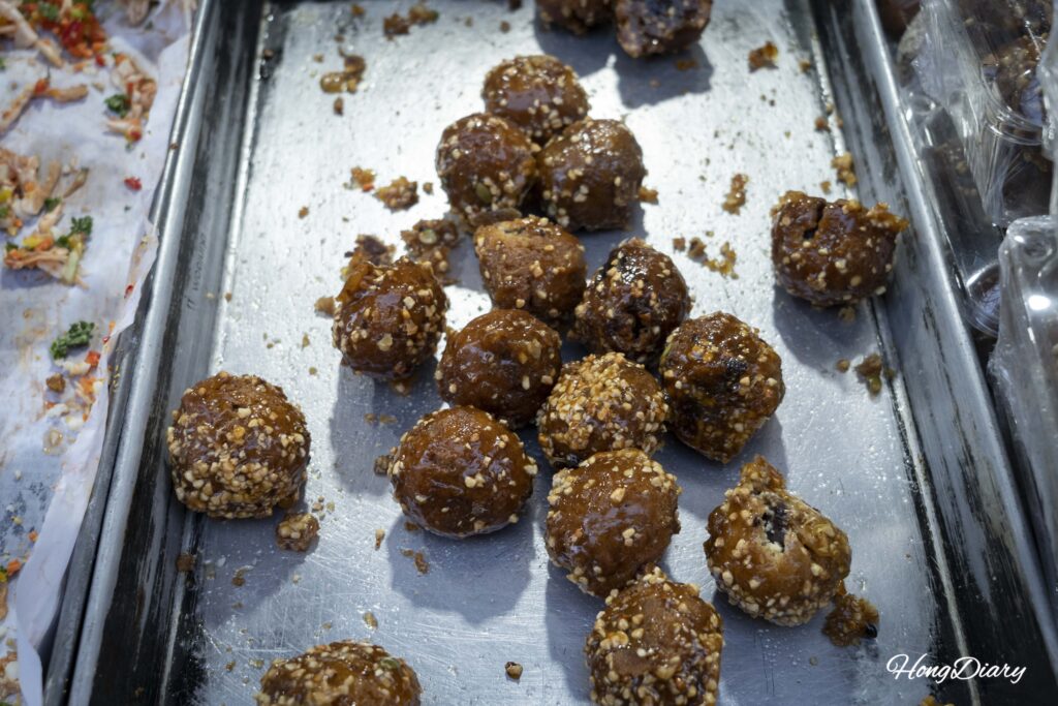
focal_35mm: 41
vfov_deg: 32.6
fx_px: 1205
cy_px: 353
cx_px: 529
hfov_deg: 47.4
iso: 2000
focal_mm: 41
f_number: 5.6
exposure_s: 1/160
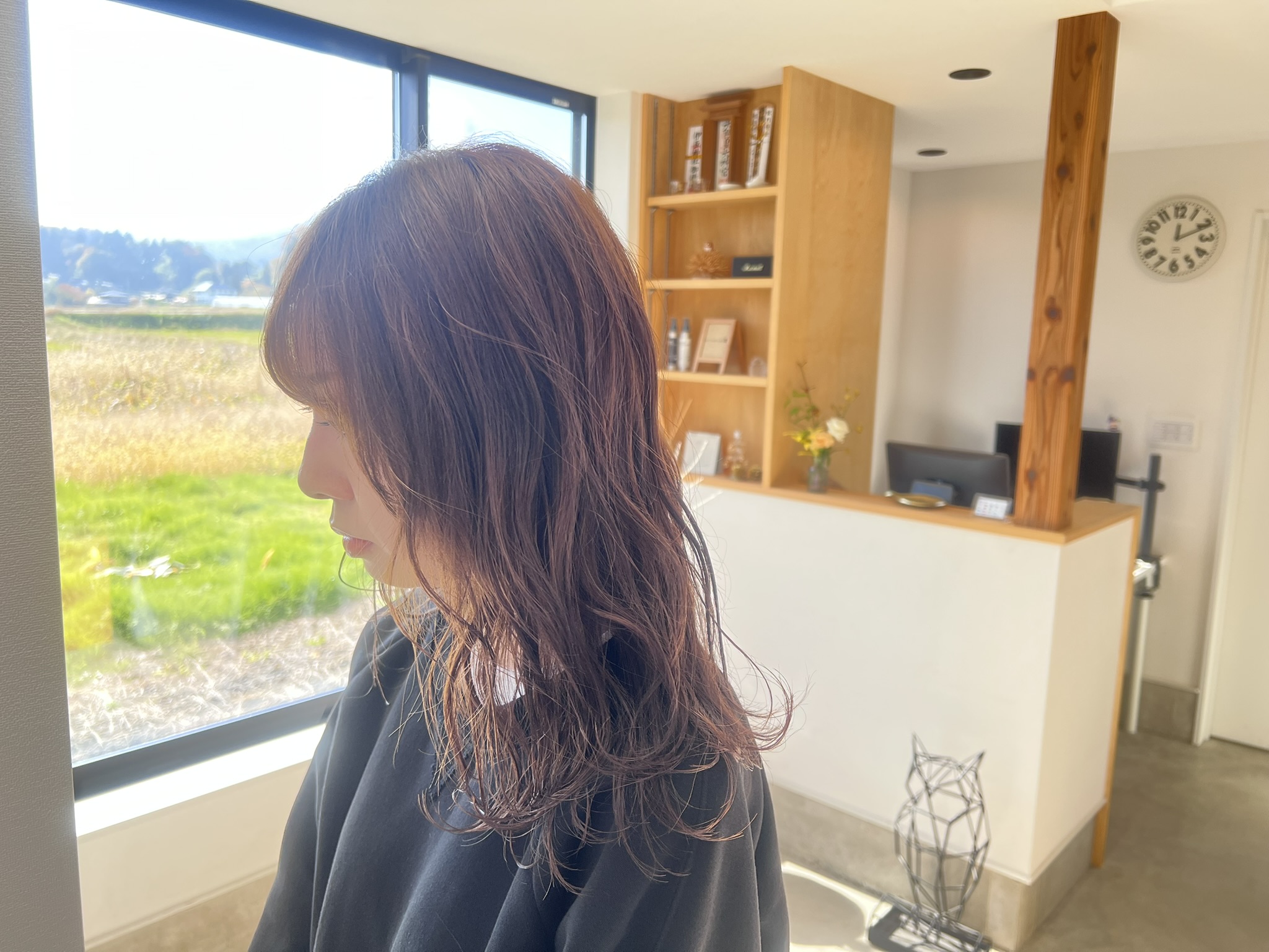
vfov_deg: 53.1
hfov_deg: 67.3
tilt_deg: -8.8
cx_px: 634
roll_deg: -1.8
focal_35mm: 26
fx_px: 953
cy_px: 476
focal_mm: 5.7
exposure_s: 1/192
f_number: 1.5
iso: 40
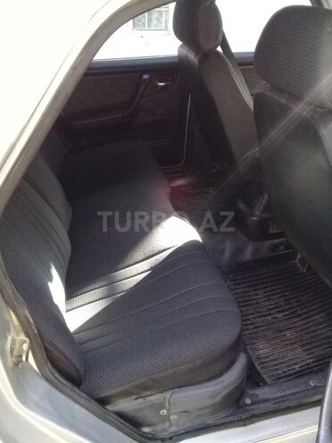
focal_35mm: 31
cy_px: 222
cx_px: 166
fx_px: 396
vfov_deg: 58.4
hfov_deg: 45.4
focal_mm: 3.3
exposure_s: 1/33
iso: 250
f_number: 2.2
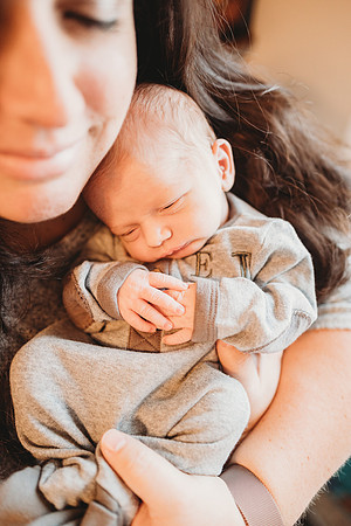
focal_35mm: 24
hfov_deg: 53.1
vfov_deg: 73.7
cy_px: 263
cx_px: 176
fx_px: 351
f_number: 2.2
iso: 500
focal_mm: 24
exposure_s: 1/160
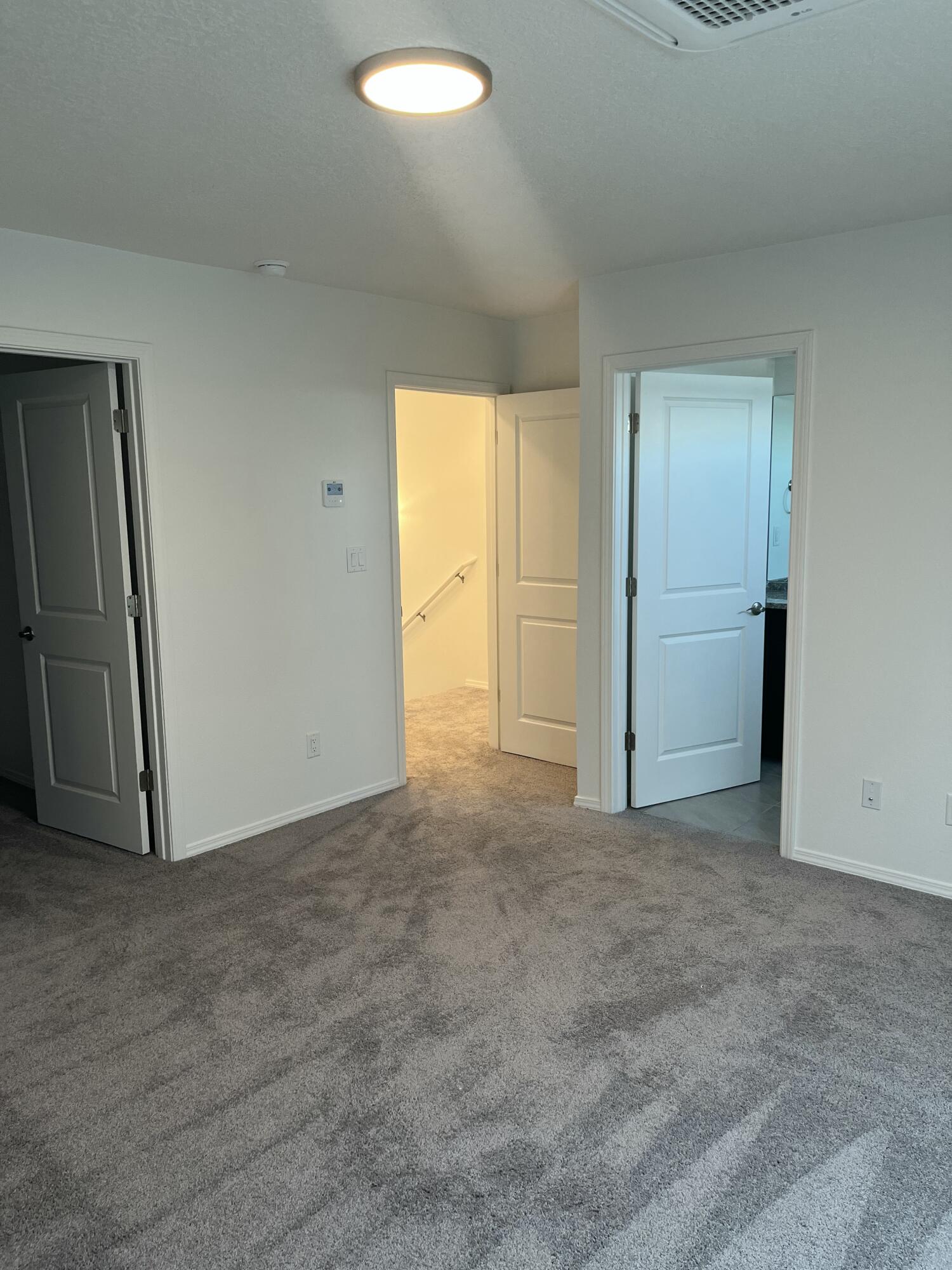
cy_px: 635
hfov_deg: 53.1
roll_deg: +1.4
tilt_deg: -9.7
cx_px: 476
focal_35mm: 26
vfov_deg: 67.3
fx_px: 953
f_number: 1.6
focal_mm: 5.1
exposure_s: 1/120
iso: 125
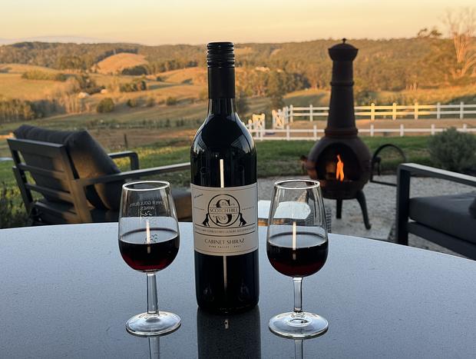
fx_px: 661
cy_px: 180
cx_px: 238
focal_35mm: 48
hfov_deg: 39.6
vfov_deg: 30.3
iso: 64
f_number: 1.78
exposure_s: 1/404
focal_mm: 6.86
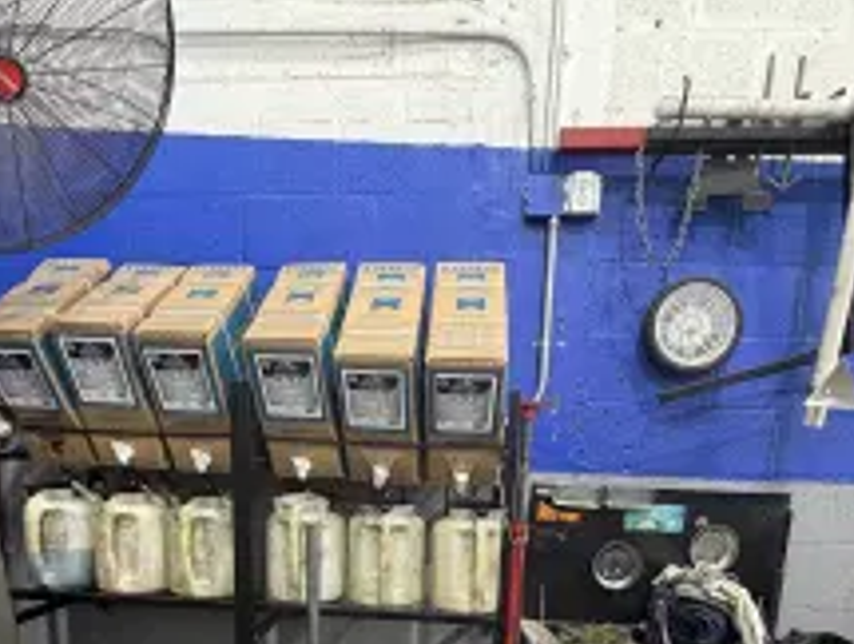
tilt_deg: -10.7
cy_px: 561
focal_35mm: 26
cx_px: 425
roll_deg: -1.8
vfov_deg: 48.5
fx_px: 643
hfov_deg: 67.2
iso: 250
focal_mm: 2.22
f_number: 2.2
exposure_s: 1/60
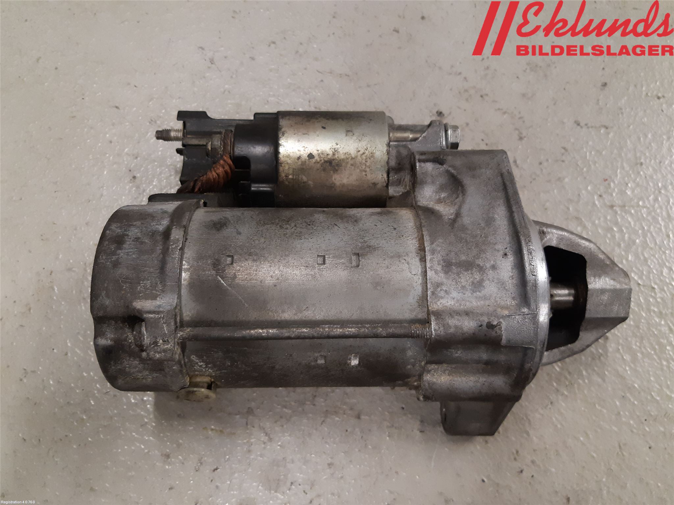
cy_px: 252
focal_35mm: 26
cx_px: 337
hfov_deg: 67.3
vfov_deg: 53.1
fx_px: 506
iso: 200
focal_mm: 3.93
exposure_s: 1/50
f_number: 1.7
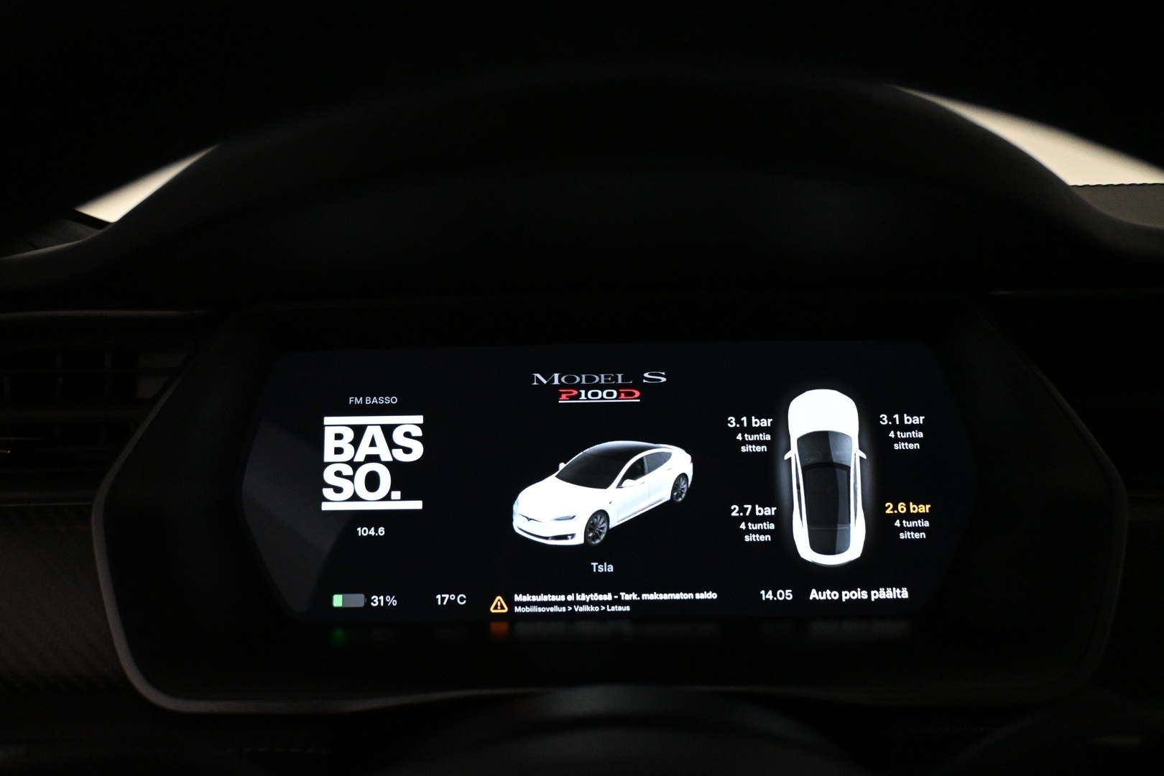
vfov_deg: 45.7
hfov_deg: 64.6
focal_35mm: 28
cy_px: 388
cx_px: 582
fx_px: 921
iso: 4000
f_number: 3.8
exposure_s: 1/320
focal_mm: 19
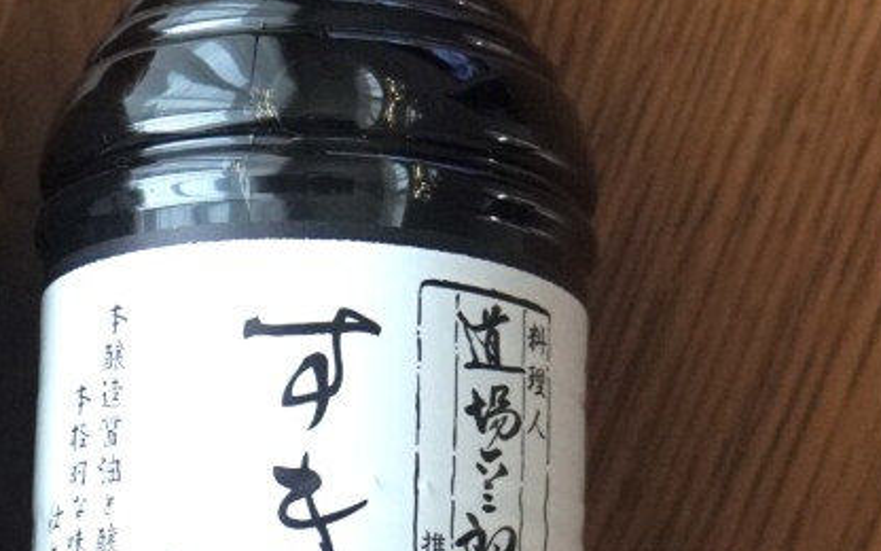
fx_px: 5158
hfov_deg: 9.7
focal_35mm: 215
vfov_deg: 6.1
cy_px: 415
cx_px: 93
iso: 800
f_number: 4
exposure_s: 1/160
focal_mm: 39
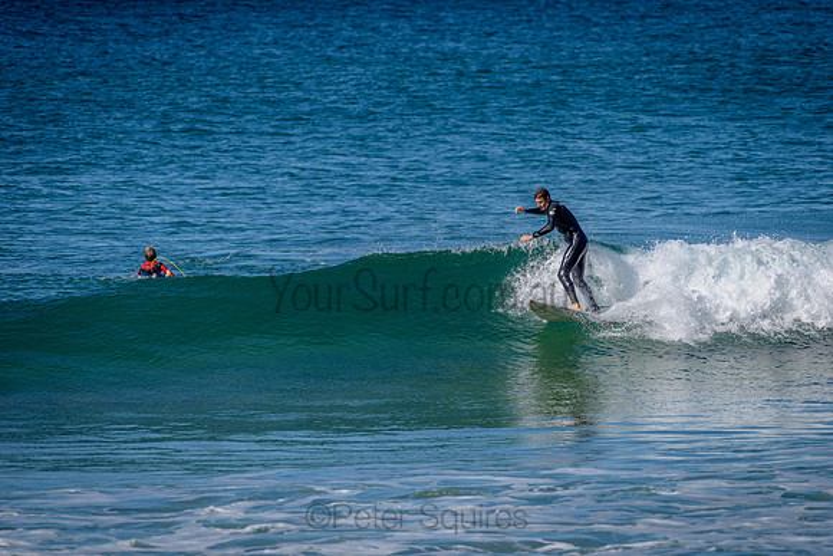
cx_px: 416
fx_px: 11572
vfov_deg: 2.8
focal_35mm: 500
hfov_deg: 4.1
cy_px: 278
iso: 110
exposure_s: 1/2000
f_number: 5.6
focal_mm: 500
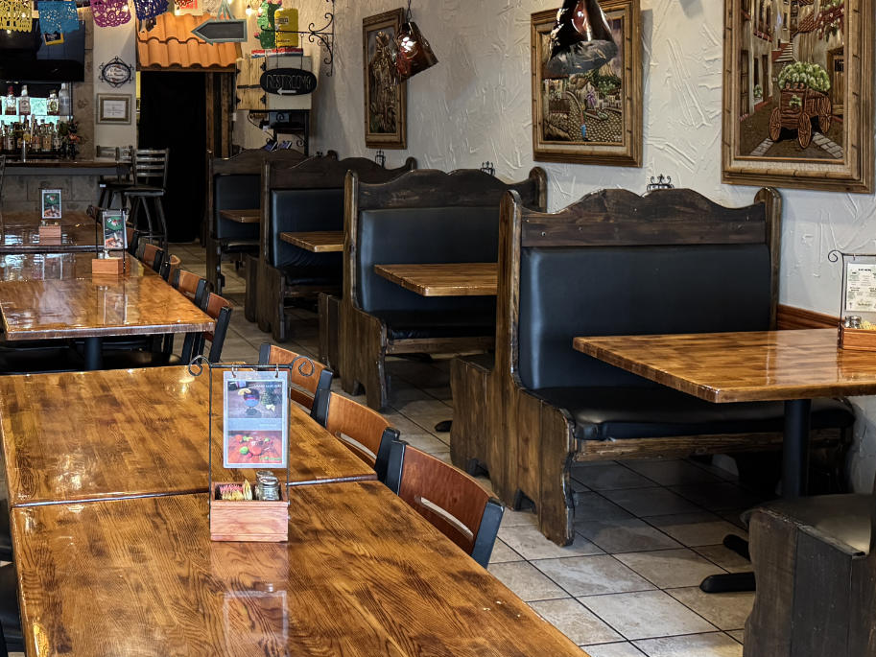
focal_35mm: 45
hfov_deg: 40.9
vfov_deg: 32.0
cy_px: 224
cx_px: 223
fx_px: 1139
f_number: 1.8
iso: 640
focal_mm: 6.8
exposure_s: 1/60
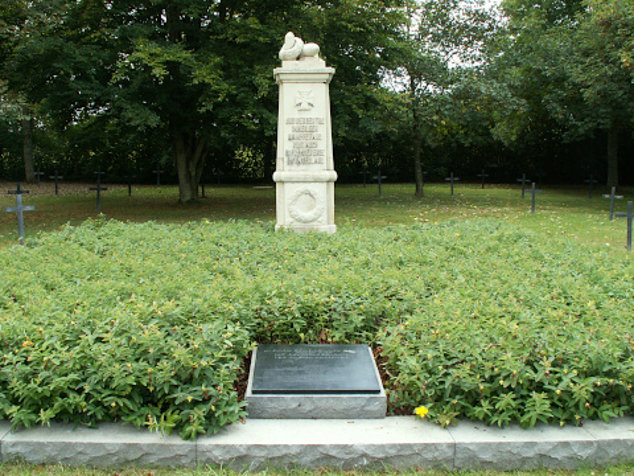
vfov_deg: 40.7
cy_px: 238
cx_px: 317
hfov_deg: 52.6
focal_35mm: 35
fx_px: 641
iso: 50
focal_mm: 5.86
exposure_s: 1/25
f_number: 7.1
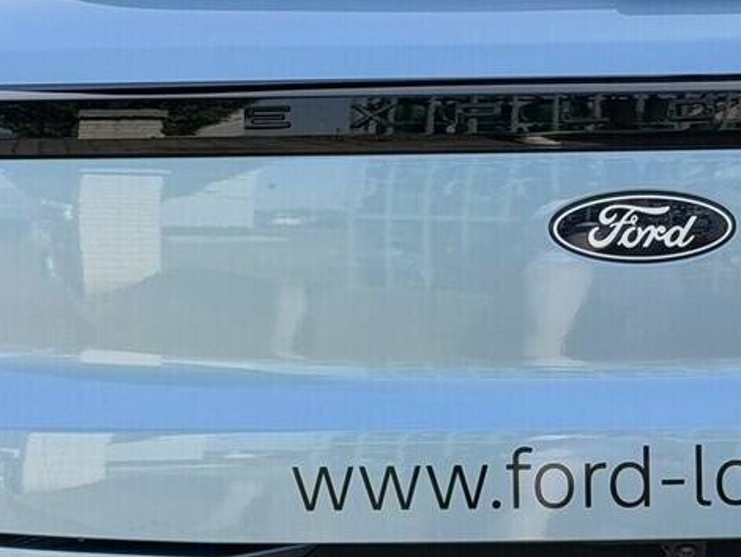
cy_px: 323
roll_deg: +0.4
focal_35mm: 147
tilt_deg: -6.8
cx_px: 620
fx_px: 3148
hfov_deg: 13.3
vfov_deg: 10.1
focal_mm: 6.76
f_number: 1.78
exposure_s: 1/1795
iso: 64
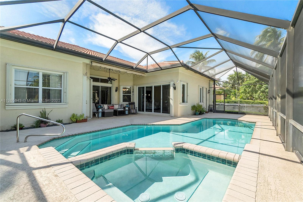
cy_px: 101
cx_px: 152
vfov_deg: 77.3
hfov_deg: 100.4
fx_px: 126
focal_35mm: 15
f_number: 9
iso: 400
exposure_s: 1/400
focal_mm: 10
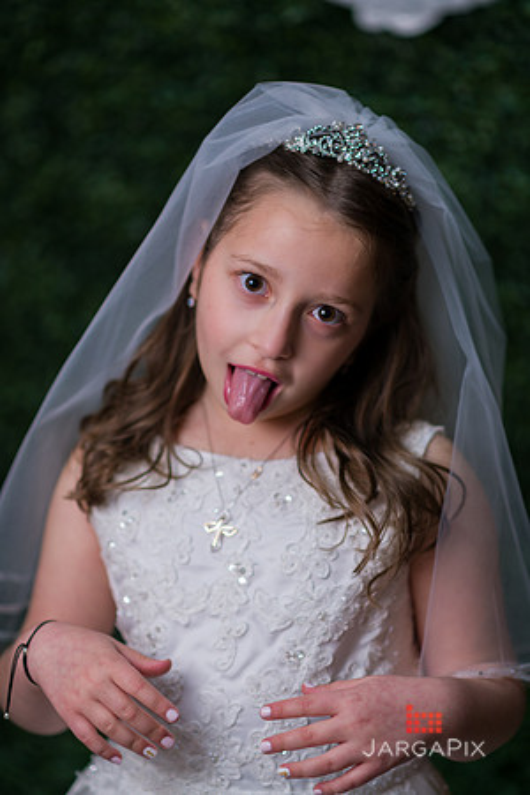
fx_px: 1877
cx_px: 265
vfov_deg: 23.9
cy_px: 398
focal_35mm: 85
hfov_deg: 16.1
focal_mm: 85
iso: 250
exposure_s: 1/125
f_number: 2
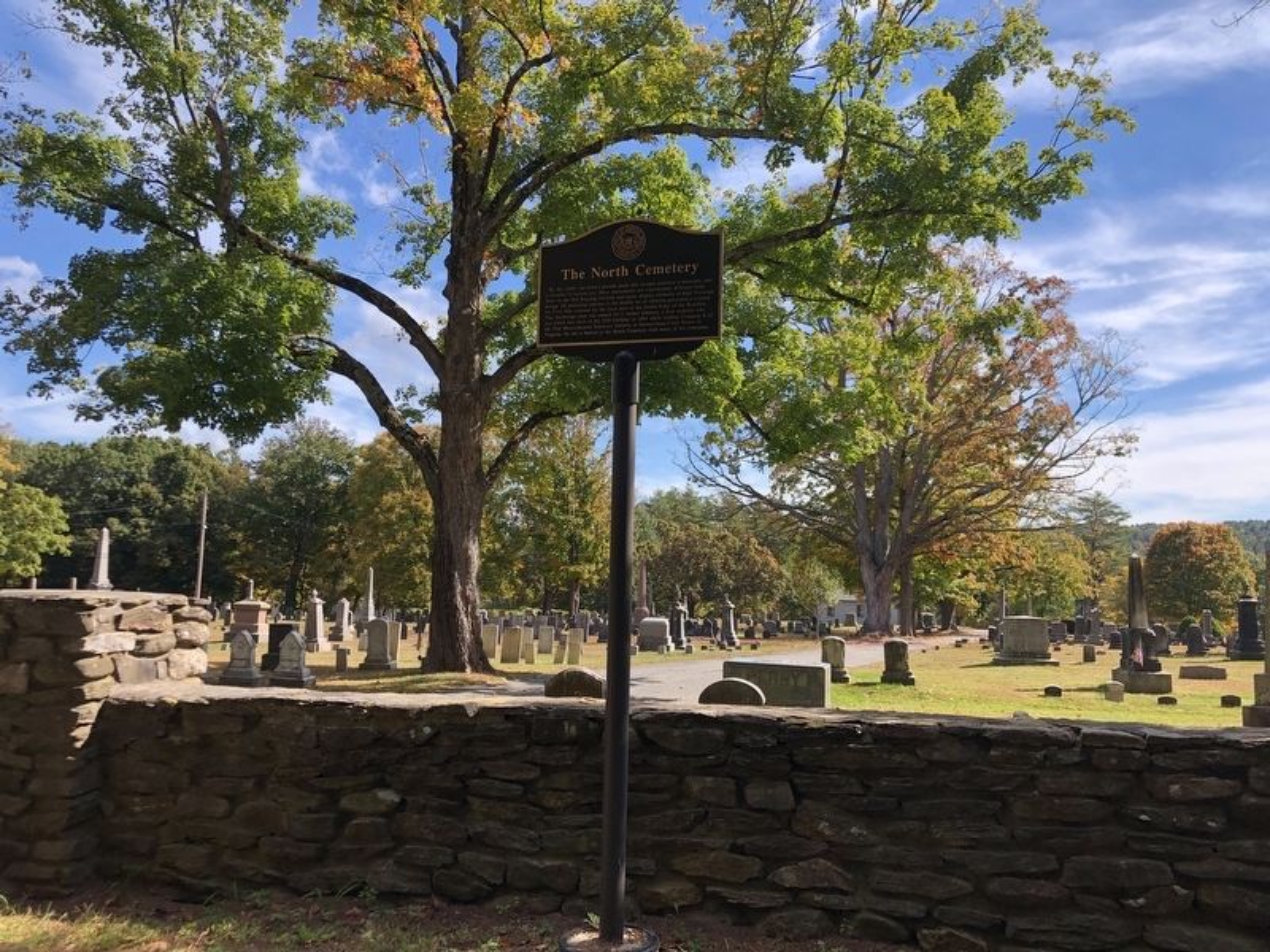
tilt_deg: +6.2
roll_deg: -0.7
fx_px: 1027
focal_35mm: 28
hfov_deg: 63.4
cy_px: 476
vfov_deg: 49.7
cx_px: 635
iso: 20
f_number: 1.8
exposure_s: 1/883
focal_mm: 4
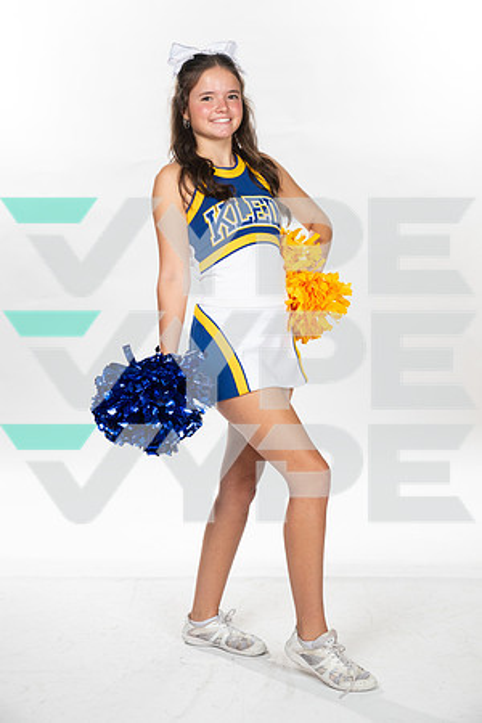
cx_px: 241
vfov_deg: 34.5
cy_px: 362
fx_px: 1165
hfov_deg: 23.4
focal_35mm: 58
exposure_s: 1/320
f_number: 7.1
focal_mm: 58
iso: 800
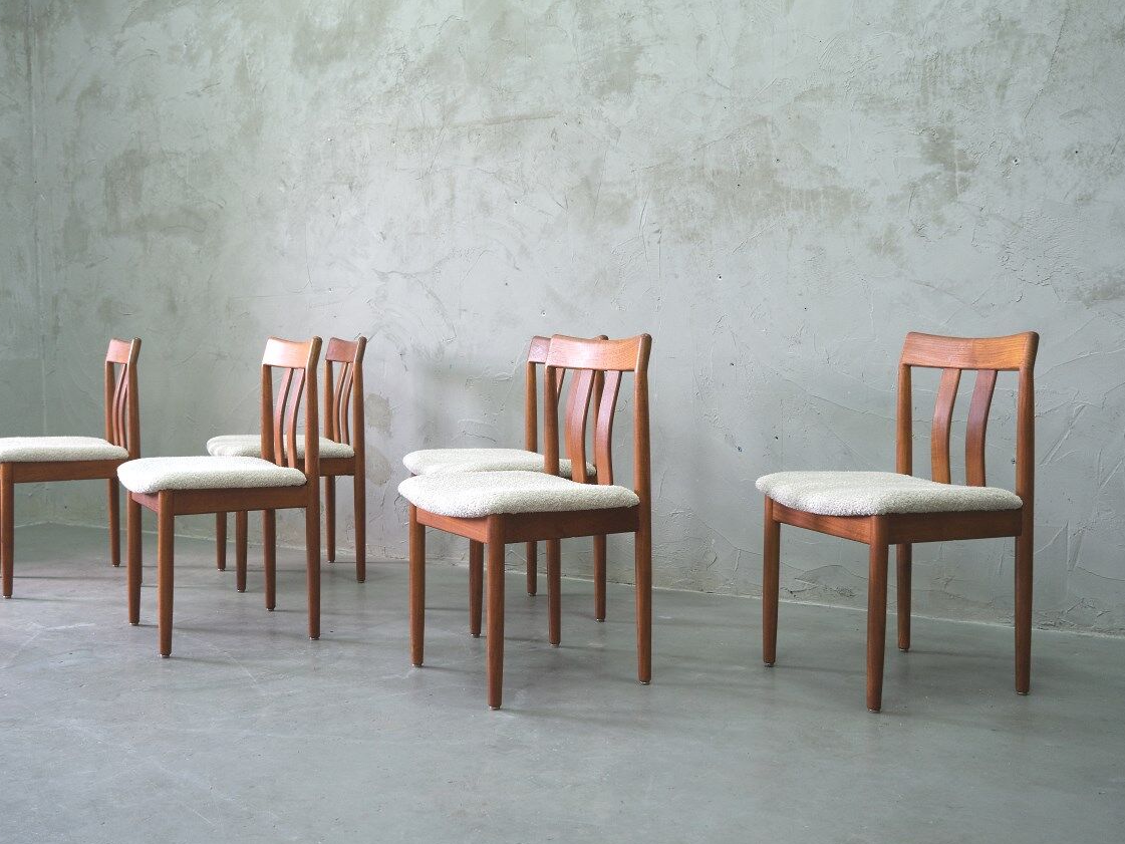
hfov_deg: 51.2
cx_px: 494
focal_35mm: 36
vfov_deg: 39.7
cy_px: 424
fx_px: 1170
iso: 1000
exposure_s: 1/30
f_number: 4
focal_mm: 22.3
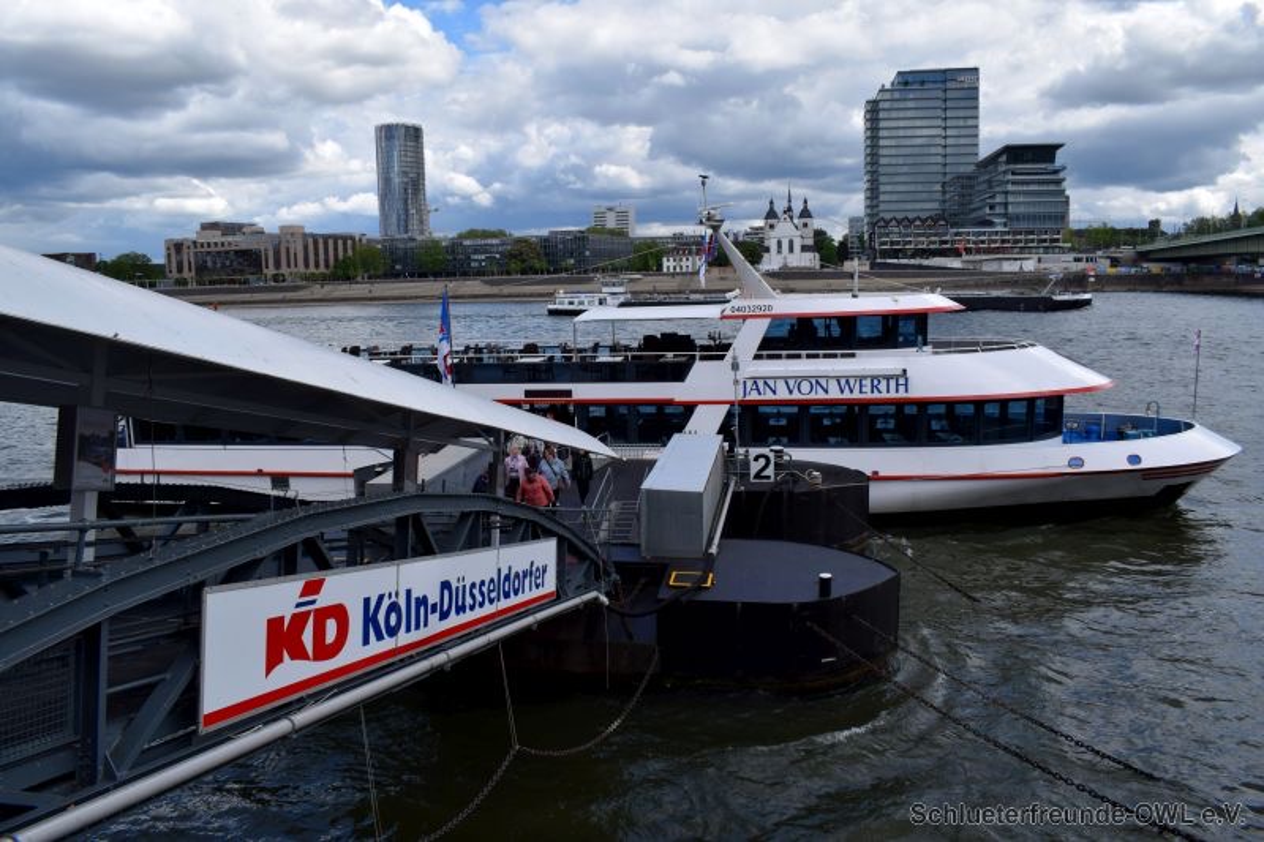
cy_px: 421
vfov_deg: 47.9
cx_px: 632
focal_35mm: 27
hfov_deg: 67.4
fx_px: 948
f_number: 10
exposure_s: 1/400
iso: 200
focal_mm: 18
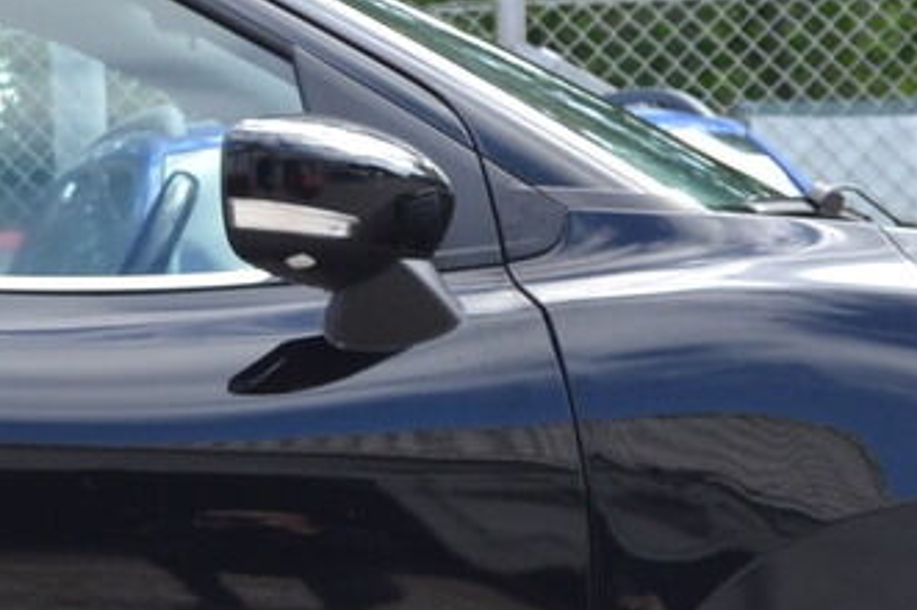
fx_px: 5318
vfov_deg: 6.5
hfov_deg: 9.7
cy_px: 596
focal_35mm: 209
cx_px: -230
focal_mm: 24
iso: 100
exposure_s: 1/125
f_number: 5.6
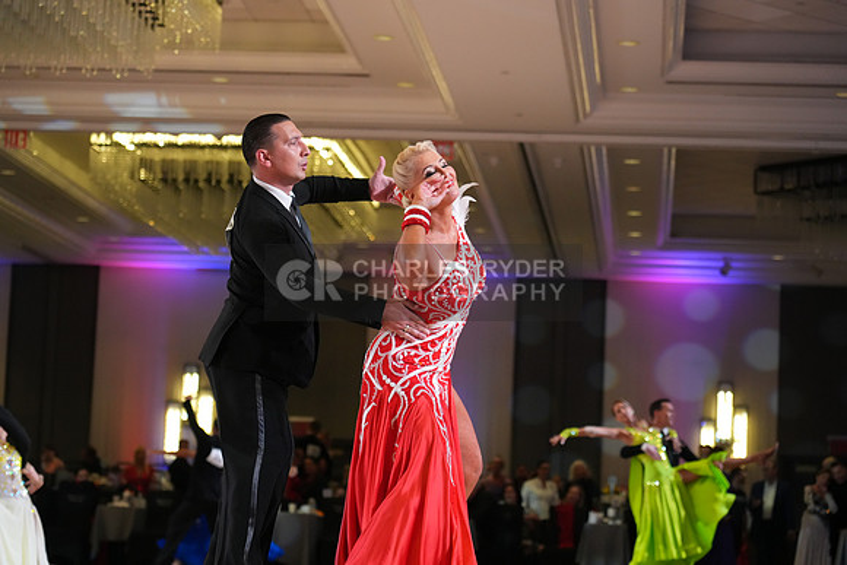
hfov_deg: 19.5
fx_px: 2471
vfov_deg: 13.0
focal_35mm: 105
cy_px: 282
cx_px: 424
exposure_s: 1/500
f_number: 4
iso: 4000
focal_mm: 105
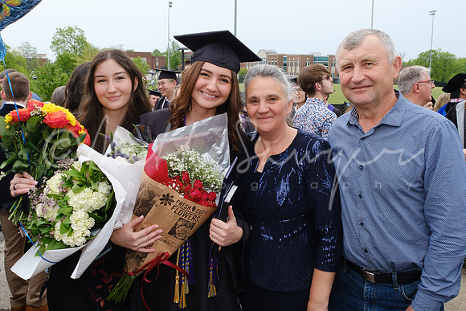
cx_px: 219
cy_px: 157
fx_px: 472
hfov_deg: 52.5
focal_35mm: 36
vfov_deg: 36.4
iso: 200
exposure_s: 1/125
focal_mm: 17
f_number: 8
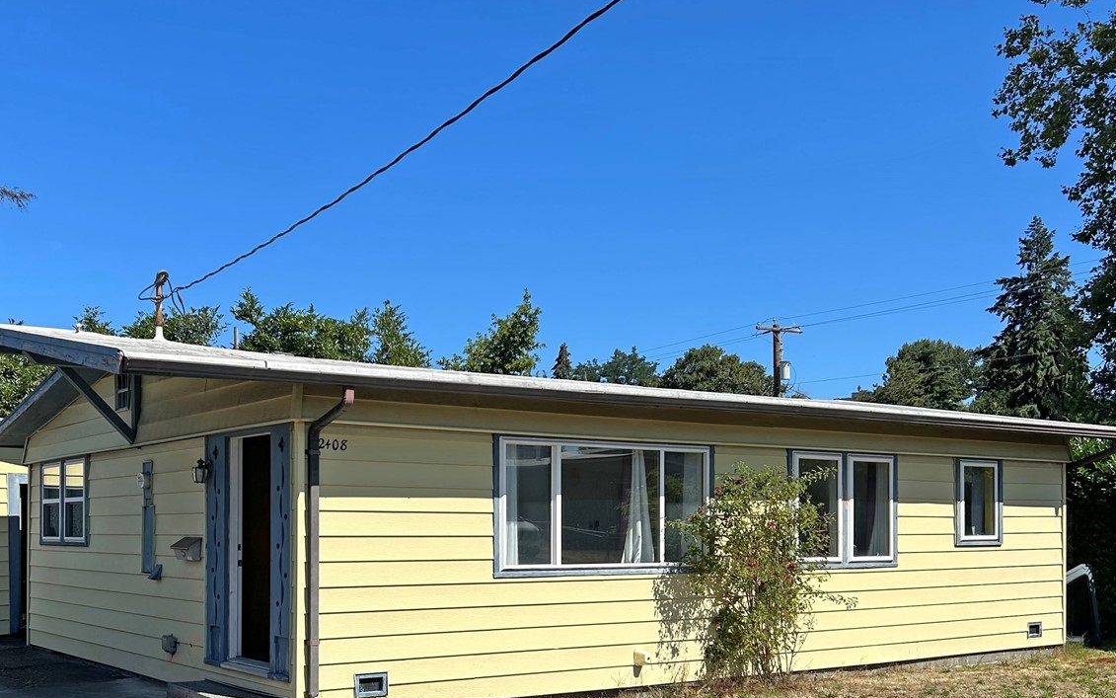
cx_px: 426
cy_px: 511
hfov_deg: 49.9
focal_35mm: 39
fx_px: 1186
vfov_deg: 32.2
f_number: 1.5
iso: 50
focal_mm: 5.7
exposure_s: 1/4444
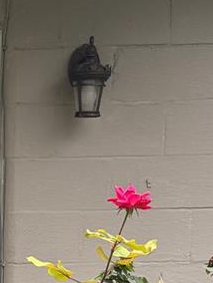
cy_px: 363
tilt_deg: -6.7
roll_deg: +1.9
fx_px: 1067
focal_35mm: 130
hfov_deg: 10.8
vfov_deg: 14.6
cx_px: -153
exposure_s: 1/730
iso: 80
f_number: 1.78
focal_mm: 6.76
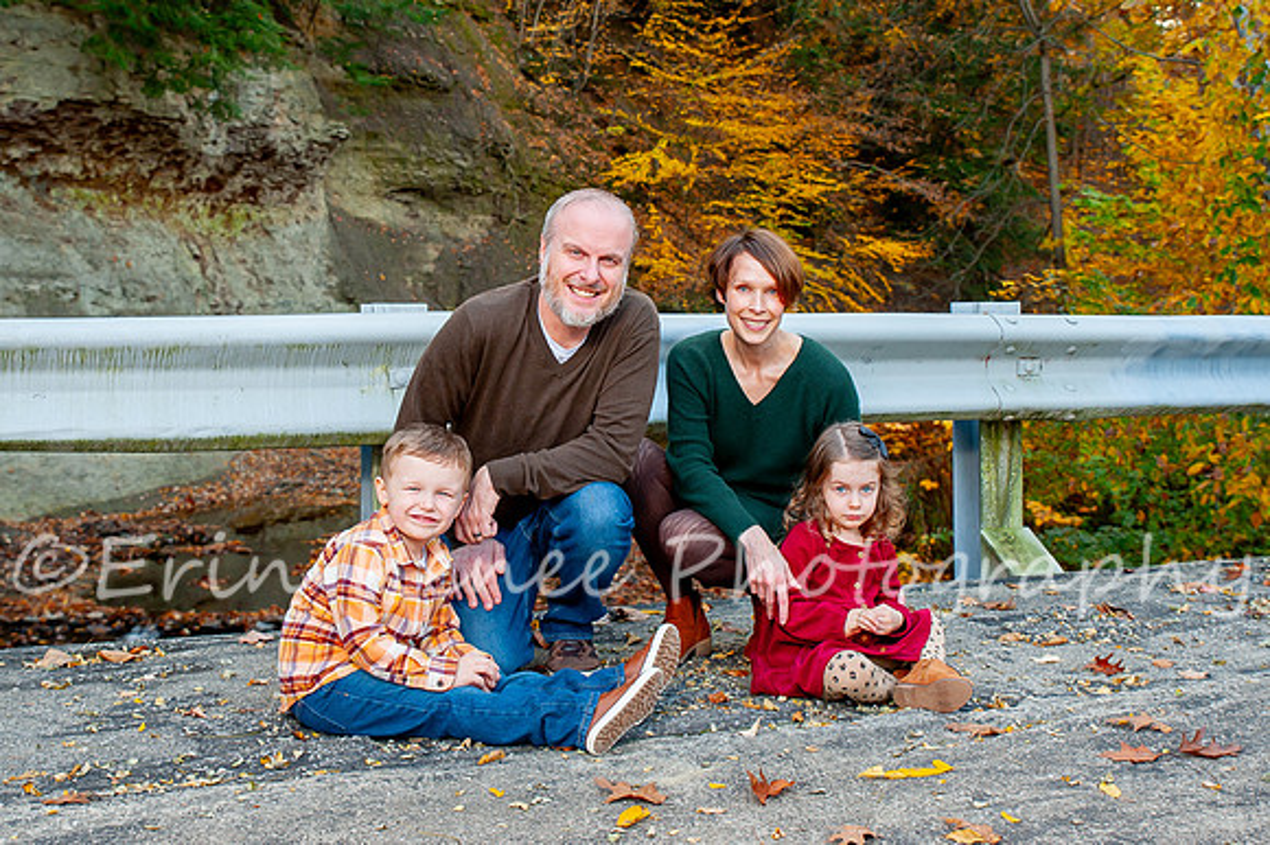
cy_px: 303
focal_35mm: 47
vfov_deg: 28.7
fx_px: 1646
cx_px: 625
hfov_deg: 42.2
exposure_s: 1/160
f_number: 5.6
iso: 500
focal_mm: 34
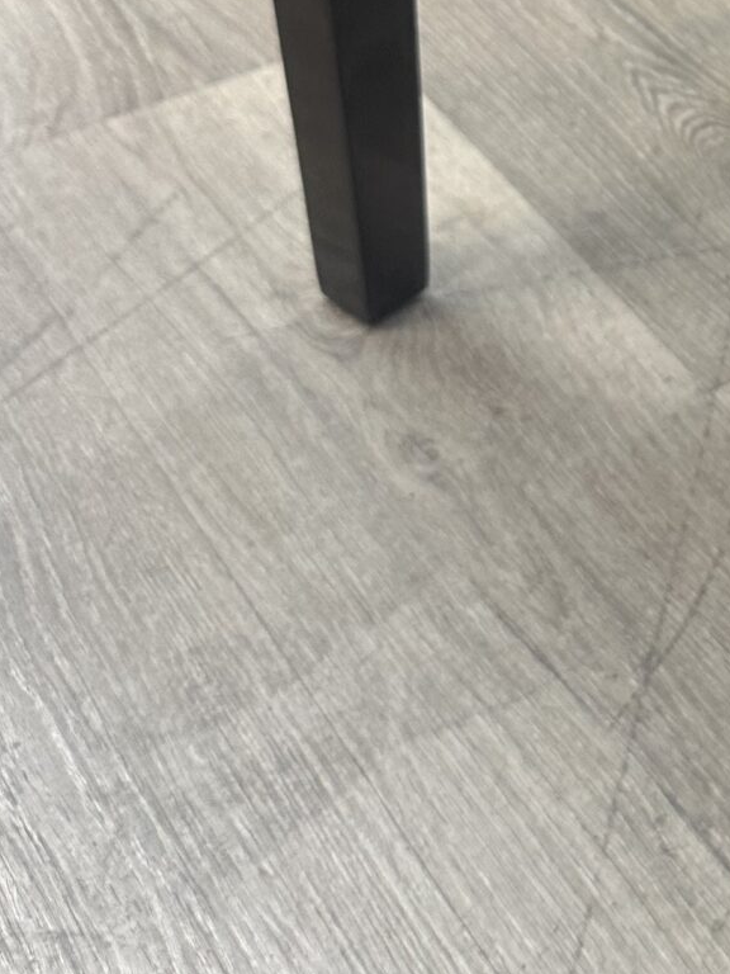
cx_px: 1129
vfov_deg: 23.2
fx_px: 2249
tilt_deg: -33.4
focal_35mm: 80
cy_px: -47
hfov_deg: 16.6
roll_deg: -4.3
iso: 125
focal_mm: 6.86
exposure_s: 1/60
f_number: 1.78
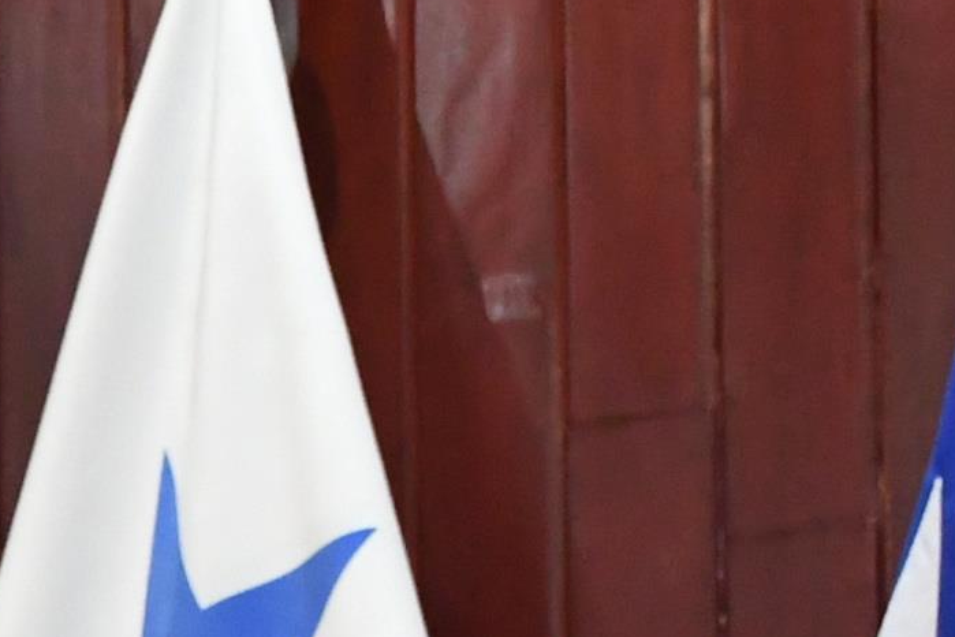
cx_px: -665
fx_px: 5703
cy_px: 1378
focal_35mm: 215
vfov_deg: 6.2
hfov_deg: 9.2
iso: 3200
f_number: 5
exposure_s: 1/100
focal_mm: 24
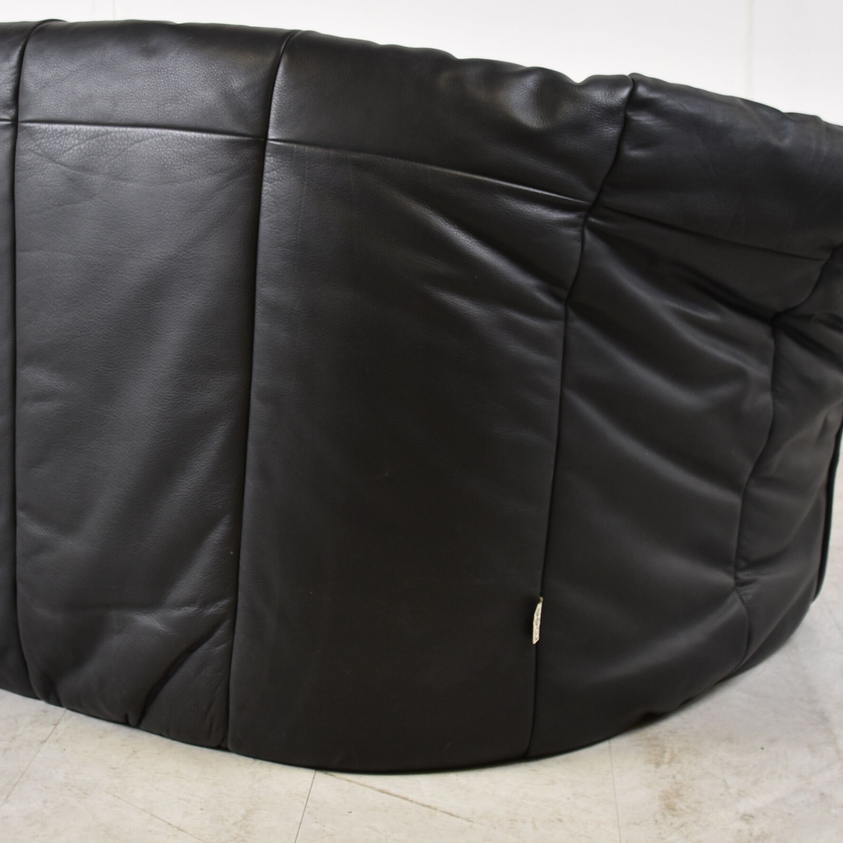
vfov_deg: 25.3
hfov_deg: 25.3
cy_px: 339
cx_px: 335
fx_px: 1876
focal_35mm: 68
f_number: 3.5
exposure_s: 1/40
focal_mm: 21
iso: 200
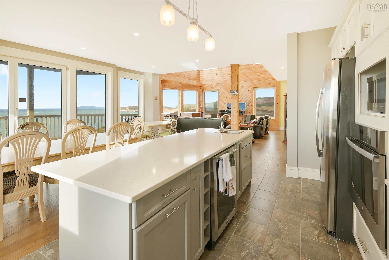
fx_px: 184
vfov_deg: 70.5
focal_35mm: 17
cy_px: 130
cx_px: 194
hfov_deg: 93.3
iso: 320
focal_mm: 17
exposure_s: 1/40
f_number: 8
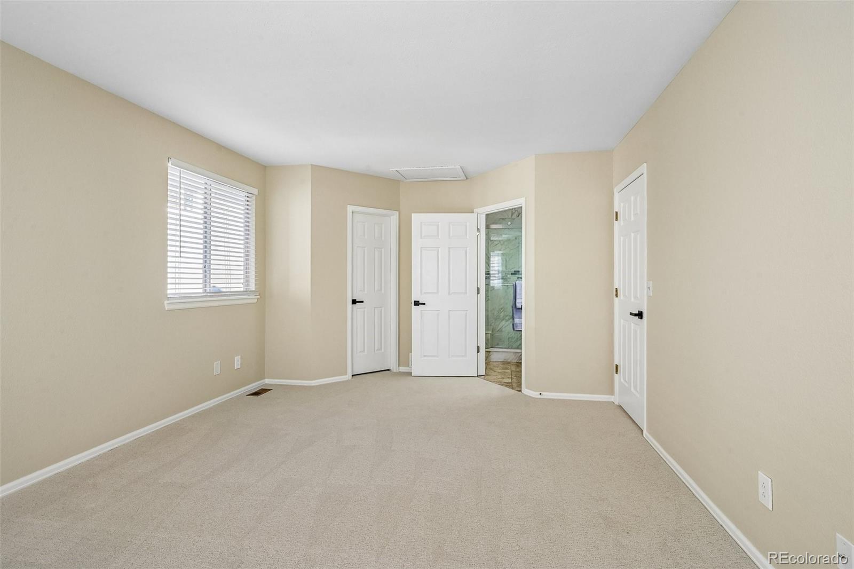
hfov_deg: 93.3
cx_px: 427
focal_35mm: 17
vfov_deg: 70.4
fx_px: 403
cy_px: 284
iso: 400
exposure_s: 1/50
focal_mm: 17
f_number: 10
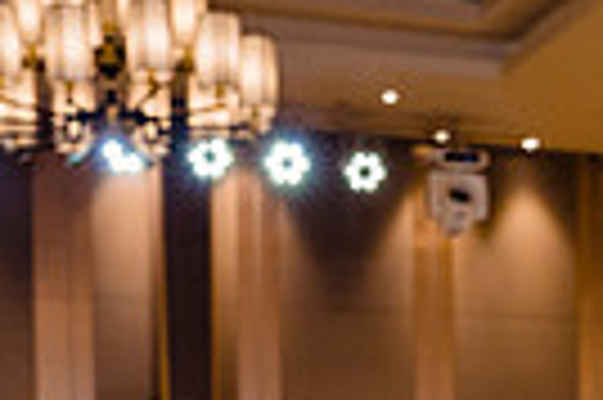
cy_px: 685
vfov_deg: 12.2
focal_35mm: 104
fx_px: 1740
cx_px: 720
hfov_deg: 18.6
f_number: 4
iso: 1000
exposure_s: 1/160
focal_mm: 24
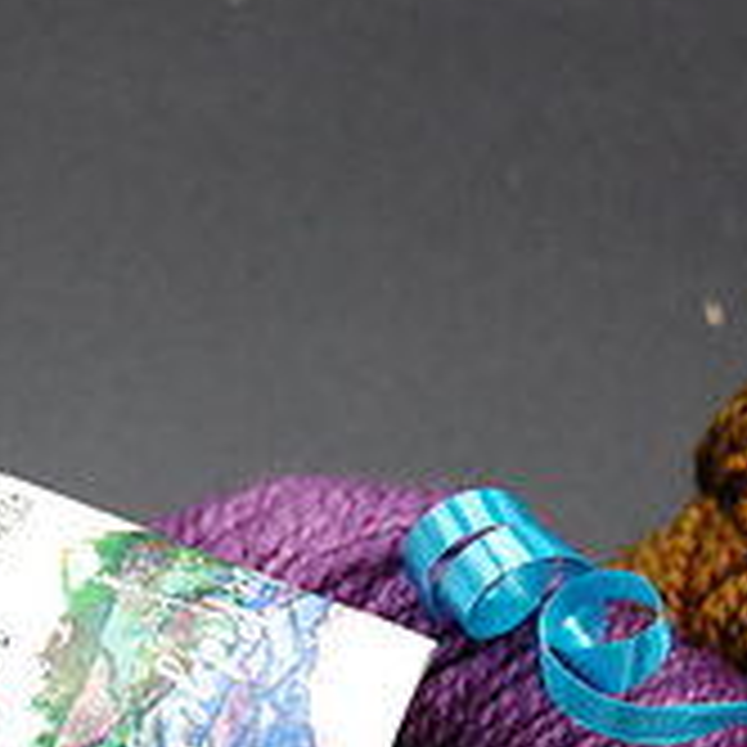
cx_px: 202
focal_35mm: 187
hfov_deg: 9.3
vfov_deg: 9.3
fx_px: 4566
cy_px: 742
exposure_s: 1/100
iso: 400
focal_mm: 38
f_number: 5
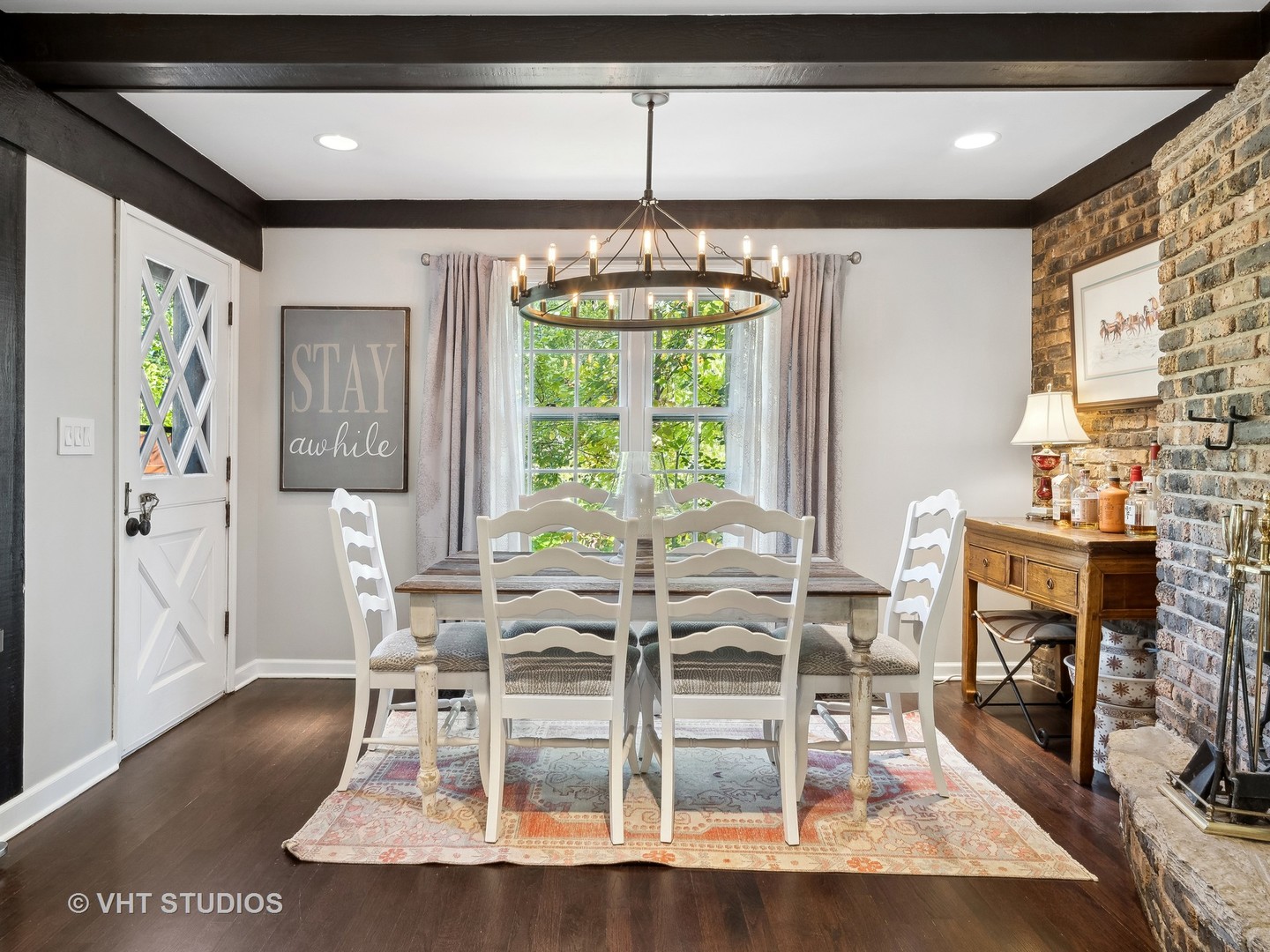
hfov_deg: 81.7
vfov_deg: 66.0
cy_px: 476
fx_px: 734
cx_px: 635
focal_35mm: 20
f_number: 8
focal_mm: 10
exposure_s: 1/6
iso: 400
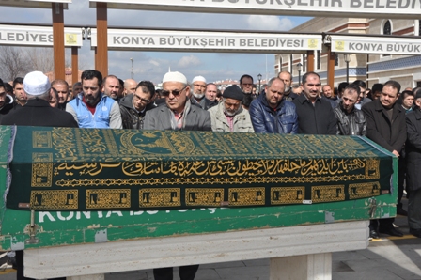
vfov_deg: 26.4
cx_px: 210
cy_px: 140
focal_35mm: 51
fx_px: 596
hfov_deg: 38.9
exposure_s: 1/200
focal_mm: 34
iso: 200
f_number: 14
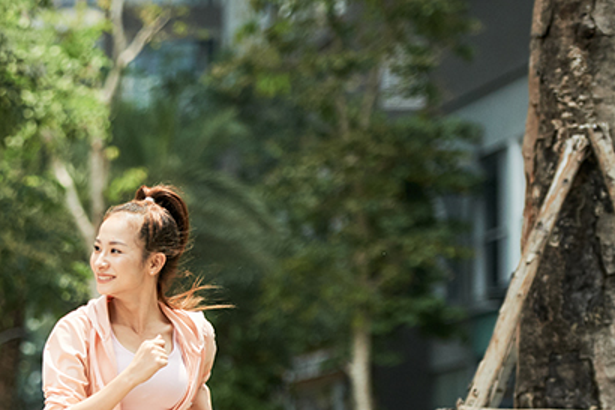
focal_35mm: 249
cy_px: 465
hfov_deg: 8.2
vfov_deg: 5.5
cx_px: -132
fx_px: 4252
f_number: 2.8
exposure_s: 1/4000
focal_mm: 102
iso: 400
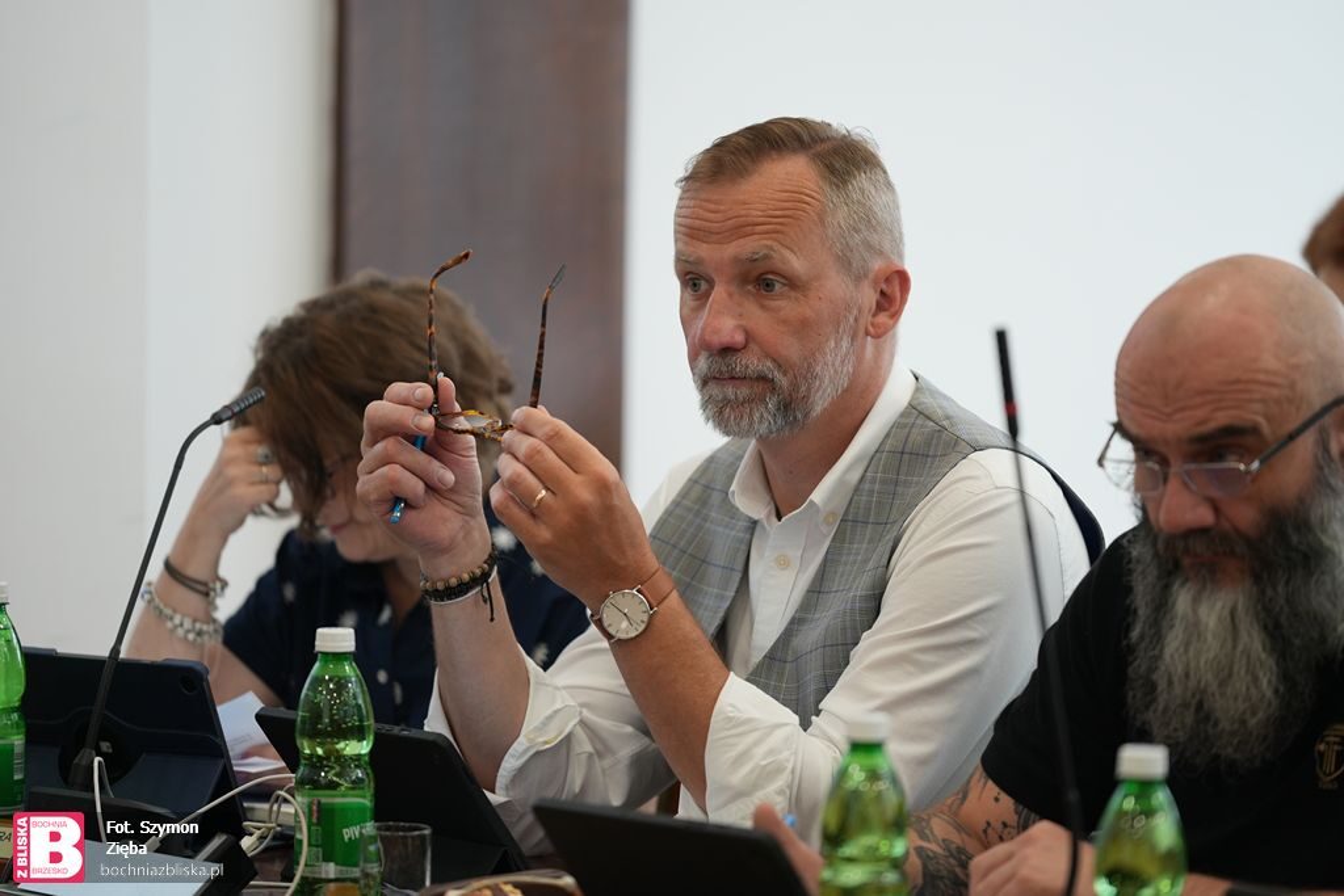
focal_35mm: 182
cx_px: 672
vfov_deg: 7.6
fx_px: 6788
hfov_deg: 11.3
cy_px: 448
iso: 640
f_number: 2.8
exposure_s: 1/160
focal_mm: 181.8
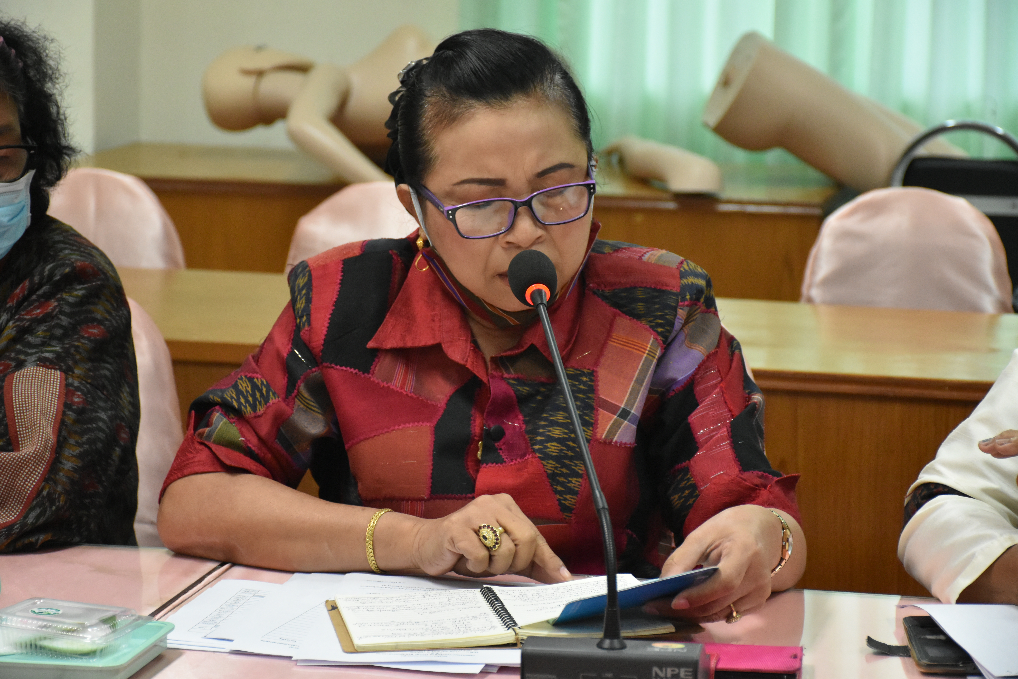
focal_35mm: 112
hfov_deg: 18.2
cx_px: 509
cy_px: 340
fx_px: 3181
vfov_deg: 12.2
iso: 3200
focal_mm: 75
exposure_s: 1/200
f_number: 5
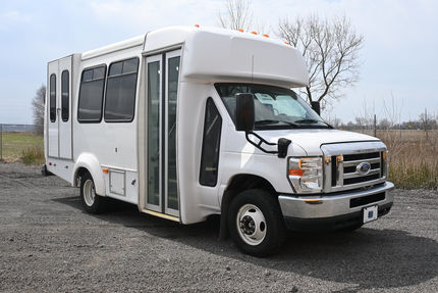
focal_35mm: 50
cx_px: 223
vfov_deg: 27.1
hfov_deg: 39.7
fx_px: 606
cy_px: 135
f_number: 8
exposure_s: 1/500
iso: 100
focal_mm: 30.5
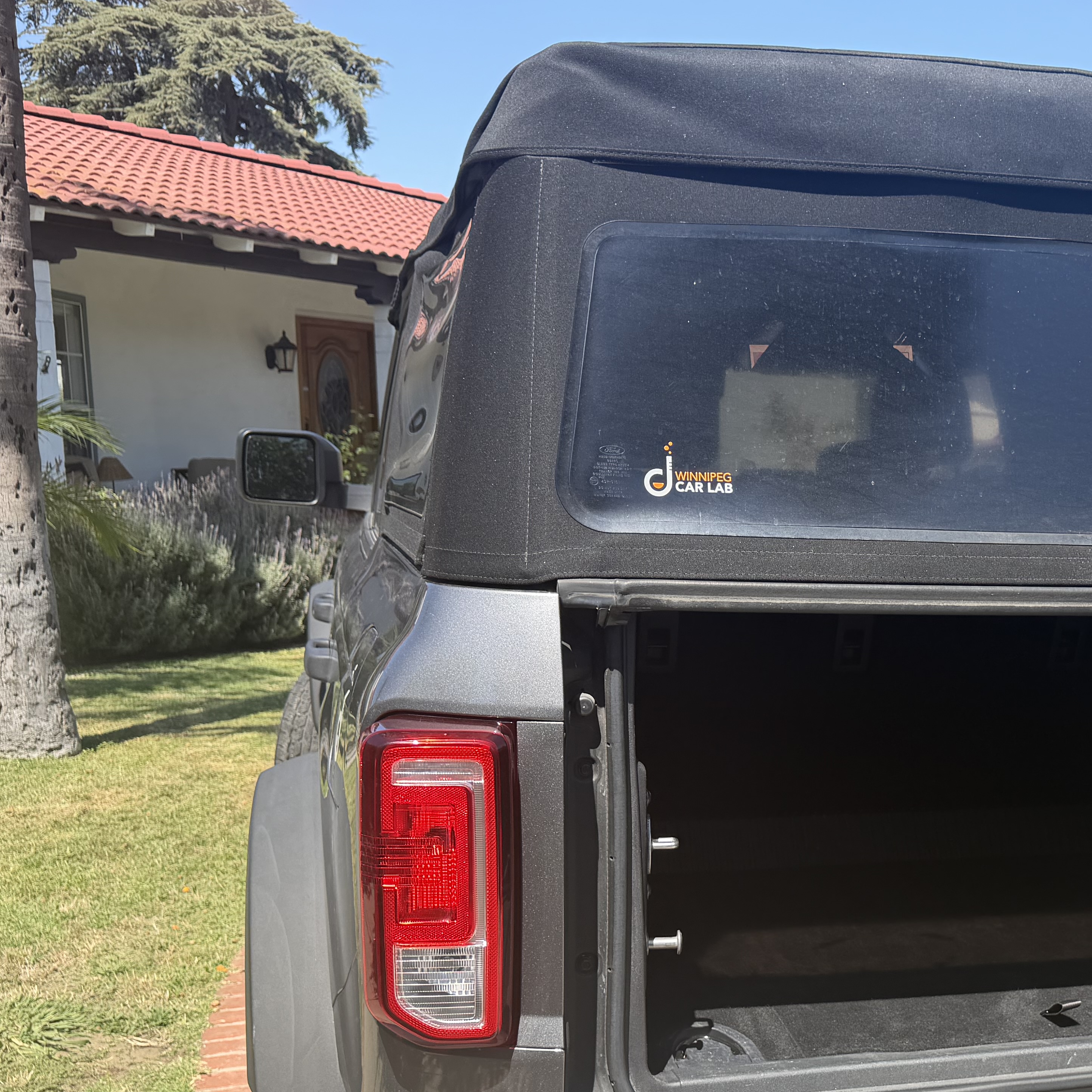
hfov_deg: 38.5
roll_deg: -0.7
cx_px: 875
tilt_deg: -11.7
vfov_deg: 39.3
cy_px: 767
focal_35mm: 42
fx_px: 1499
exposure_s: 1/1437
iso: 80
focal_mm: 6.76
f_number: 1.78
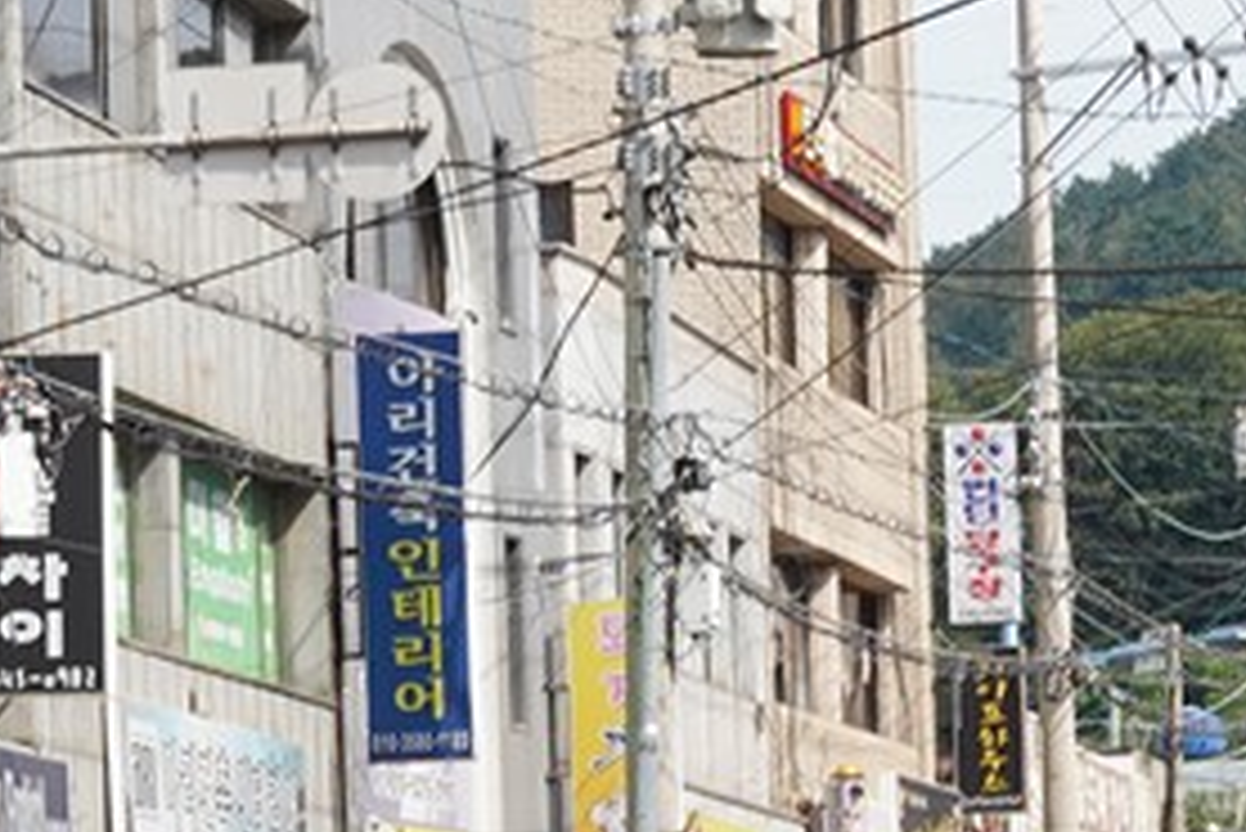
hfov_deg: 8.1
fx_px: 8761
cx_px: 864
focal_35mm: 253
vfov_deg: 5.4
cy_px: 454
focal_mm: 35
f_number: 10
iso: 100
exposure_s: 1/100
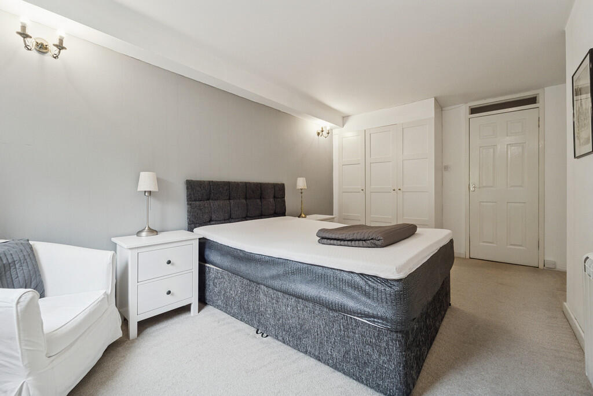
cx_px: 296
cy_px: 198
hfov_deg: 104.2
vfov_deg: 81.2
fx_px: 231
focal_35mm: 14
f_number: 5.6
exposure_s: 1/100
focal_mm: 14
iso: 800
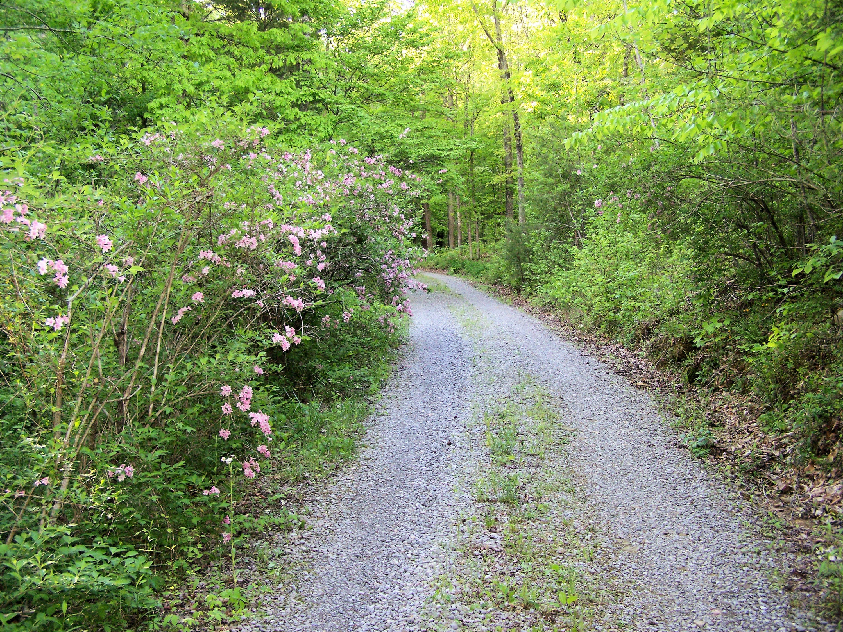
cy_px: 316
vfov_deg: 37.7
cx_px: 422
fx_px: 925
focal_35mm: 38
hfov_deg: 49.0
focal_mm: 6.3
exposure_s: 1/60
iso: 160
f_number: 2.8
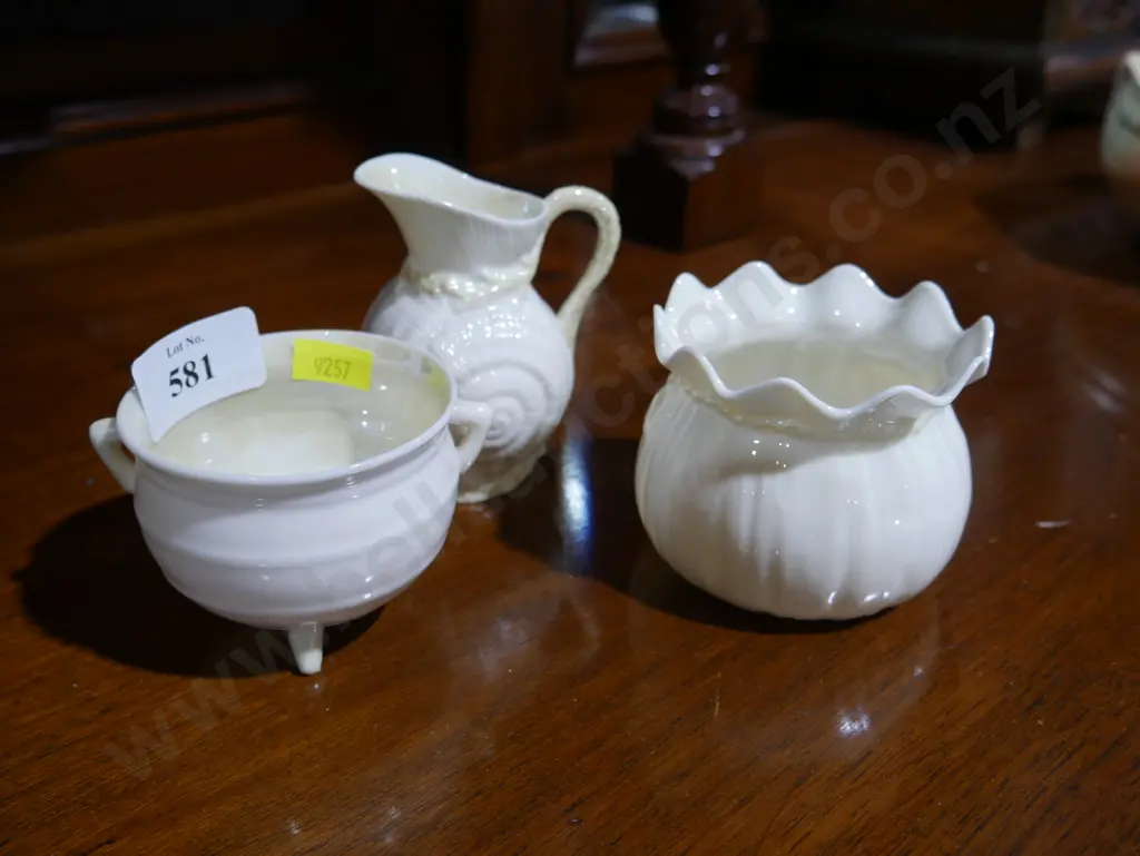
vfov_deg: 44.2
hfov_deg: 56.8
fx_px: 1054
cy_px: 428
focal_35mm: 32
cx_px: 570
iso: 400
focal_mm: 16
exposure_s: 1/60
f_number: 4
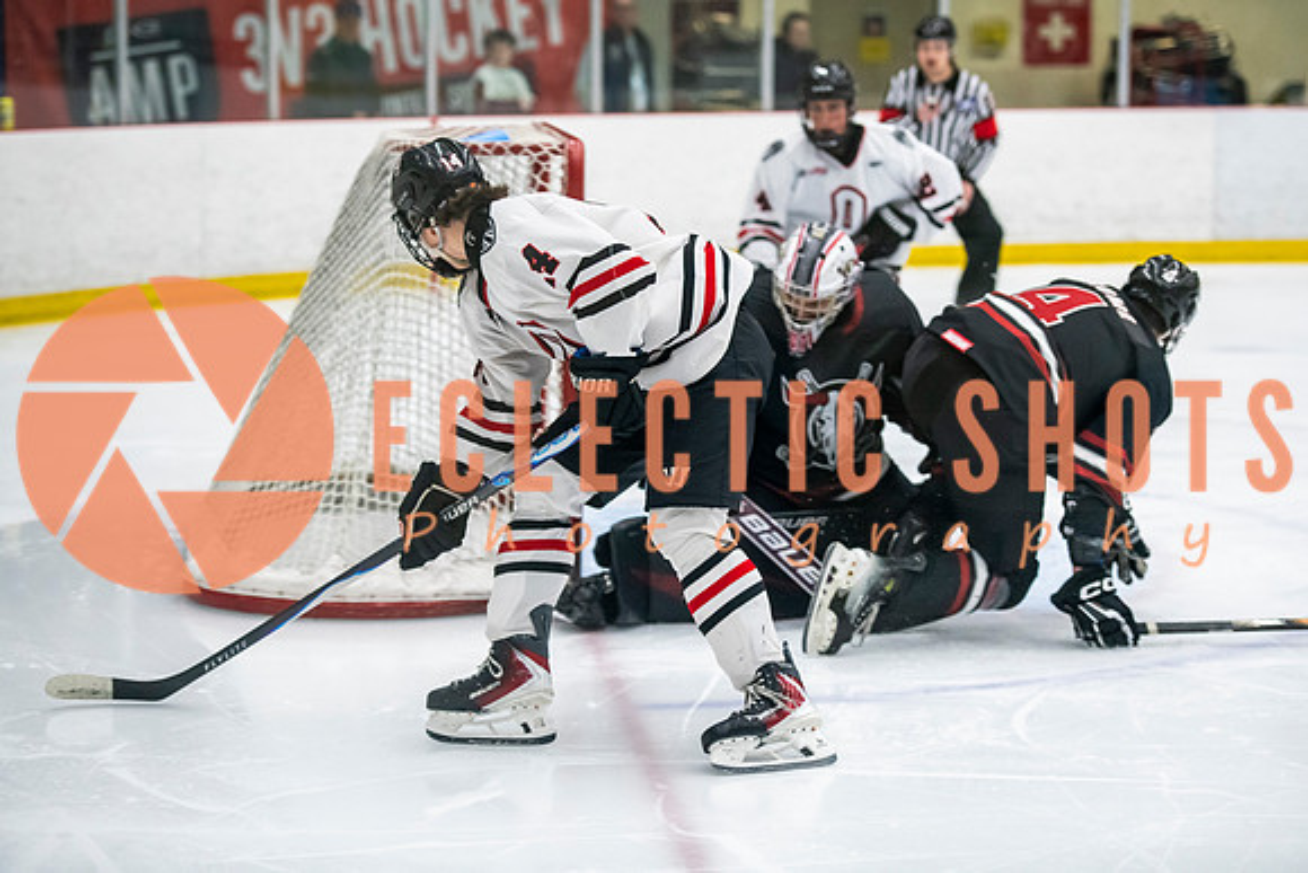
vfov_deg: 13.2
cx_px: 693
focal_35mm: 104
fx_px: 3773
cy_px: 411
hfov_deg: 19.7
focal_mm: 98
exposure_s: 1/800
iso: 2500
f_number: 3.2
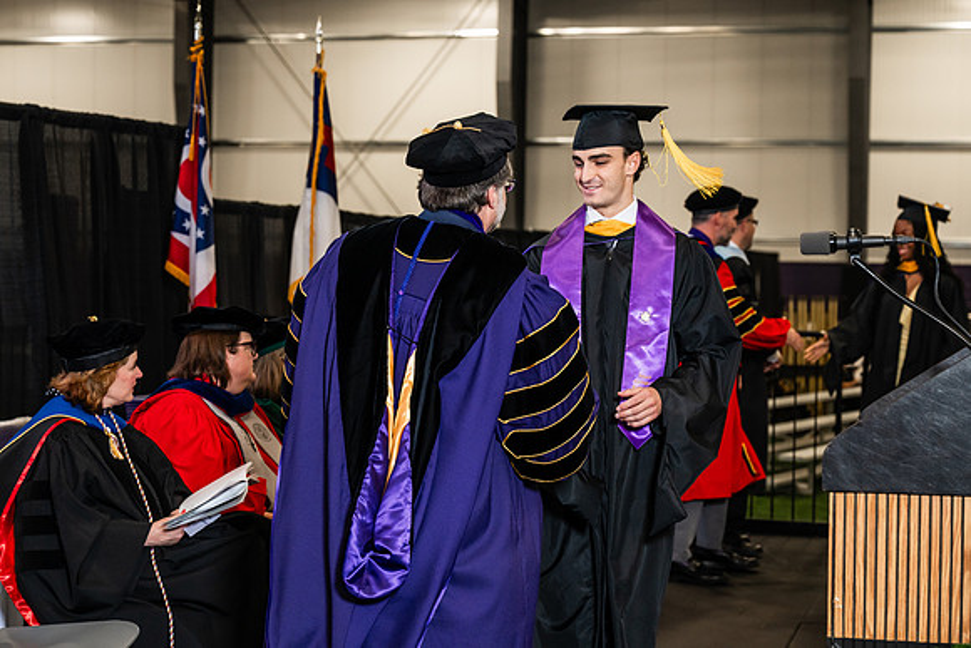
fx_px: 1888
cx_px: 486
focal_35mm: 70
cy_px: 324
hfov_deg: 28.8
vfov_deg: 19.5
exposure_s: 1/200
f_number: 4.5
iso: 1250
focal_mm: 70
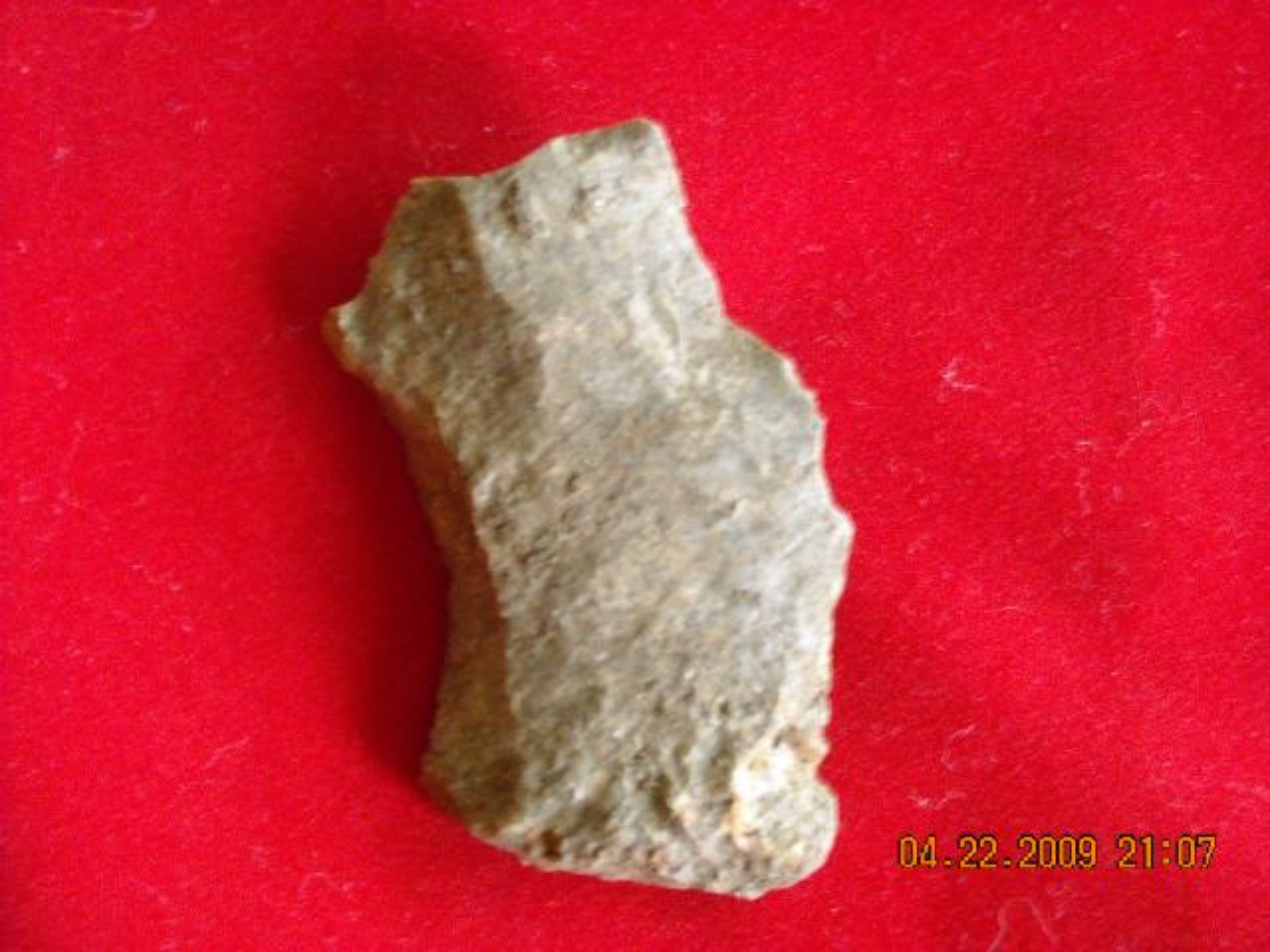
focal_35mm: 105
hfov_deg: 18.7
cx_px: 635
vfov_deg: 14.1
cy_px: 476
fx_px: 3852
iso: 565
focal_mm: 17.1
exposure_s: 1/8
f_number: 4.7
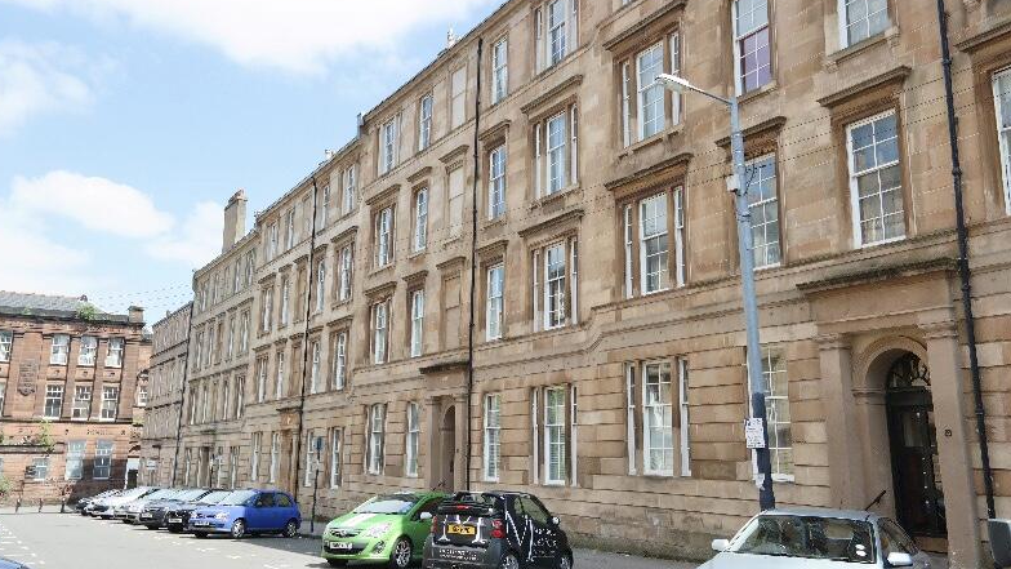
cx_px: 499
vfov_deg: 37.7
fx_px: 831
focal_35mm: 31
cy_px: 243
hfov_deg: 62.6
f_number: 6.3
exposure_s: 1/250
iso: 100
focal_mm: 19
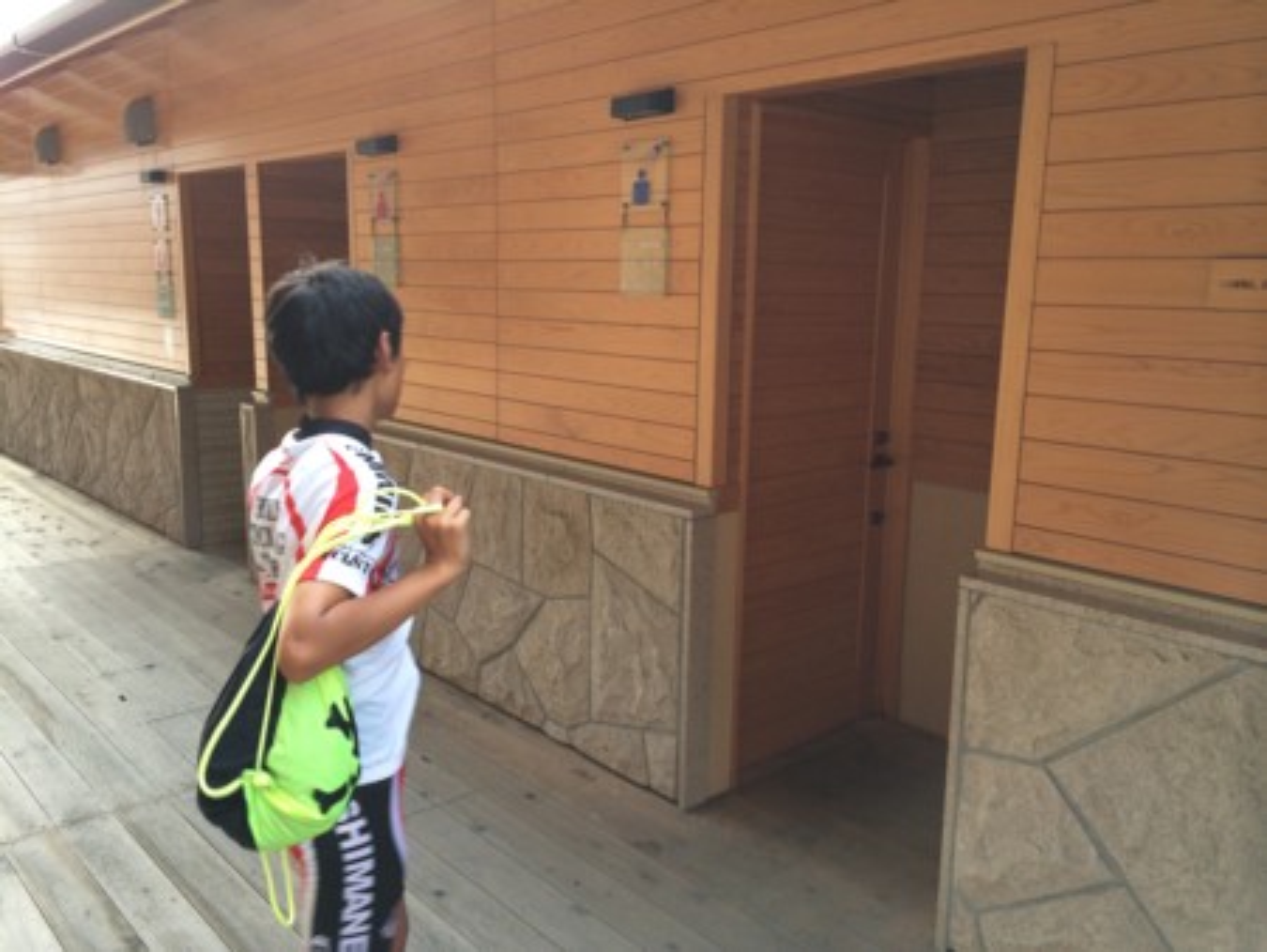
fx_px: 1099
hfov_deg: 59.9
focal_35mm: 30
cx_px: 634
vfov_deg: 46.8
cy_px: 476
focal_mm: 4.12
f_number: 2.2
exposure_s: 1/60
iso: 40
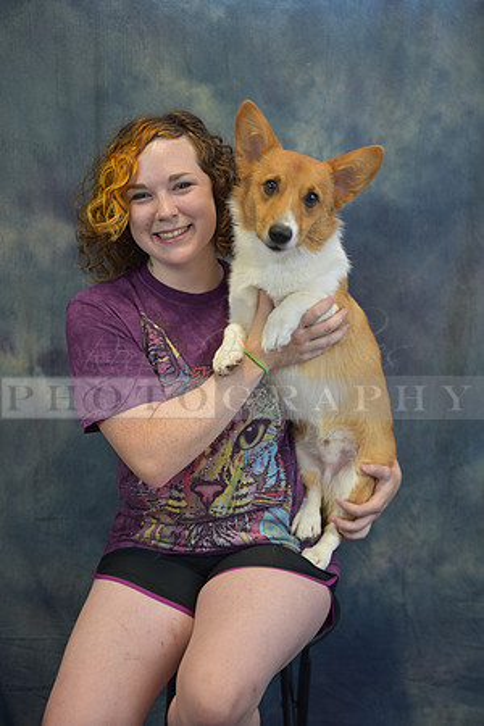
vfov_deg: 39.6
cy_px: 363
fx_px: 1008
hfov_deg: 27.0
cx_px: 242
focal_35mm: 50
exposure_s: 1/40
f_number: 2.8
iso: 200
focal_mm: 50
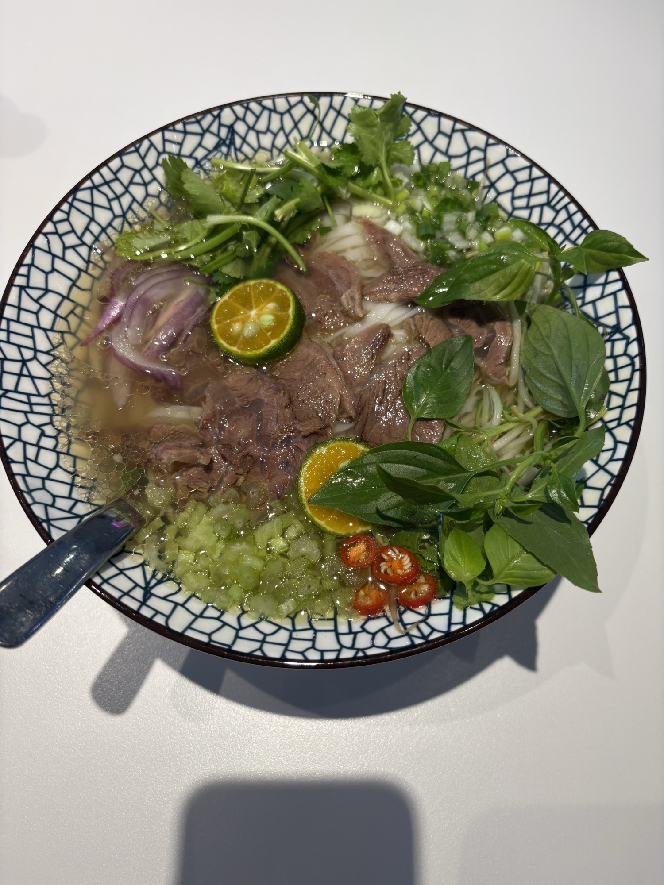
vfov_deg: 67.3
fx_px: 665
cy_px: 442
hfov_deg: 53.1
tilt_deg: -66.0
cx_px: 332
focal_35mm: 26
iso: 32
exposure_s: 1/125
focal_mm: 5.96
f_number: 1.6
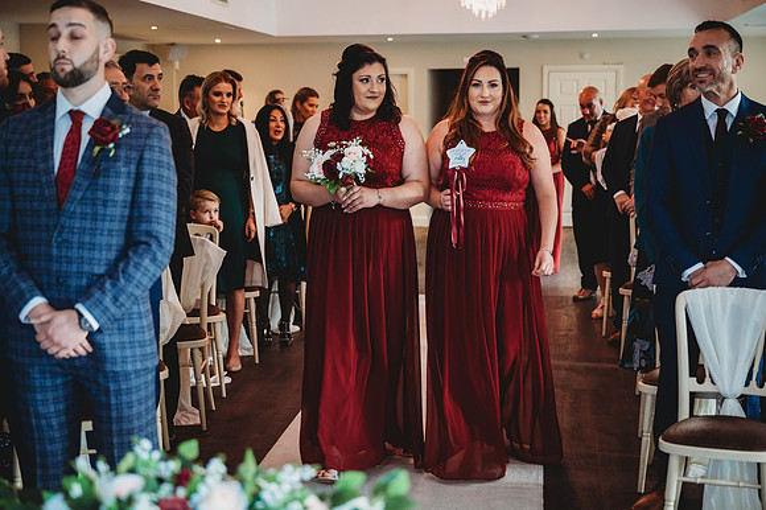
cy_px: 255
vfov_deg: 24.6
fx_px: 1170
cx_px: 383
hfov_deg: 36.3
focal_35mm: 55
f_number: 2.8
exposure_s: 1/160
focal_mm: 55
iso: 2800
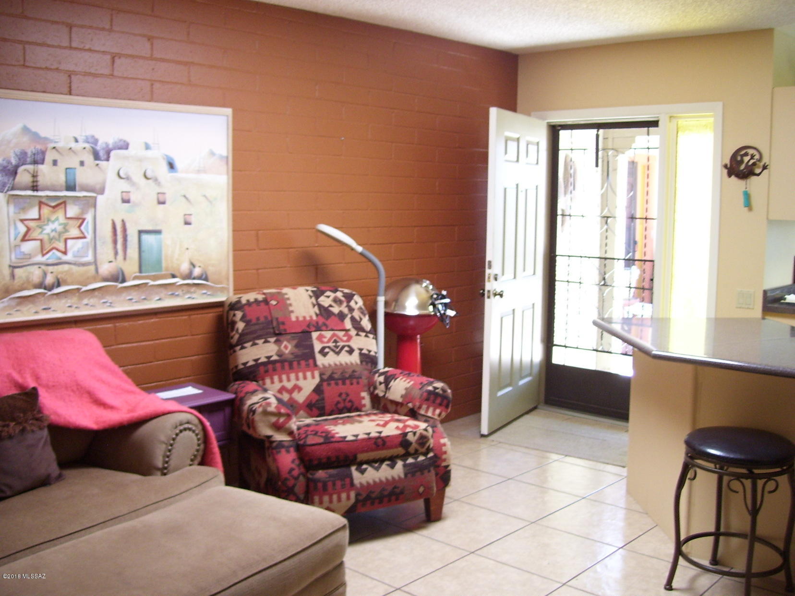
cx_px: 398
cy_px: 298
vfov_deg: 39.7
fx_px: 827
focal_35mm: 36
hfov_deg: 51.4
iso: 160
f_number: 2.7
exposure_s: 1/20
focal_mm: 6
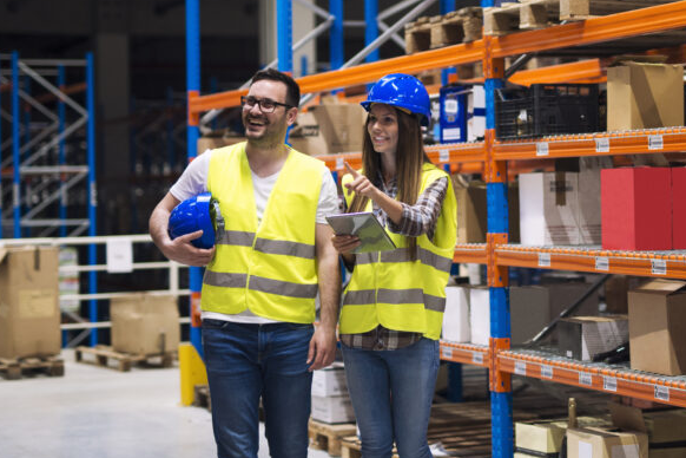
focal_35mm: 88
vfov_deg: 15.5
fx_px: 1677
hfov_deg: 22.9
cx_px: 503
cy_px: 159
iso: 500
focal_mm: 50
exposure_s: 1/160
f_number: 1.4
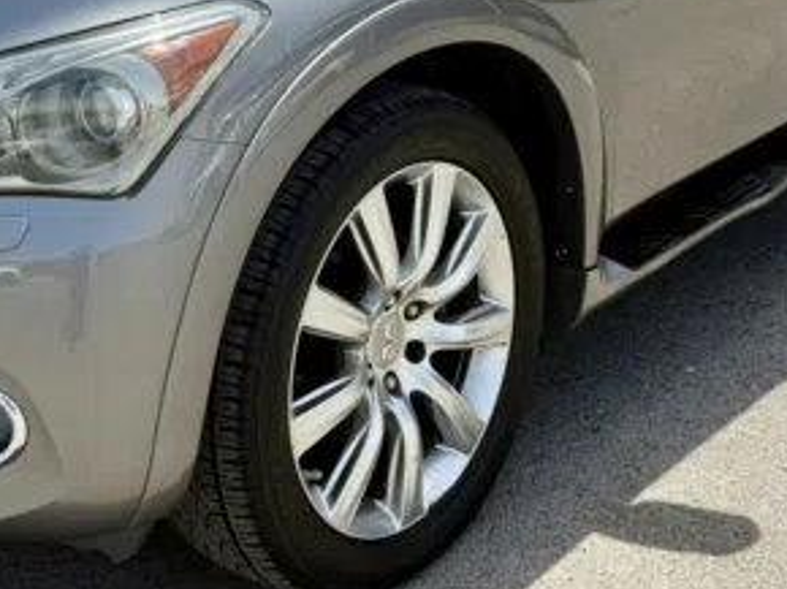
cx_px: 293
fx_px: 1204
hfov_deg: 36.0
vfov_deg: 26.1
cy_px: 5
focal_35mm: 53
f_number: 1.78
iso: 80
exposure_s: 1/3584
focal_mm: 6.76
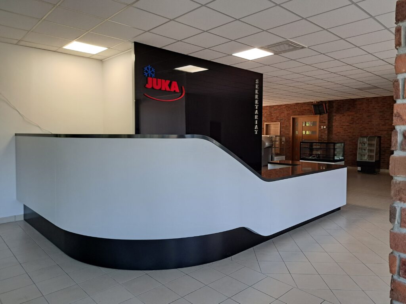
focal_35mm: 24
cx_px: 203
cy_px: 152
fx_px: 281
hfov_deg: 71.6
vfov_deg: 56.8
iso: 125
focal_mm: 5.23
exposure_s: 1/50
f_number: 1.8
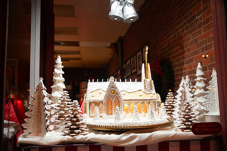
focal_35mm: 32
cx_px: 114
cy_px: 76
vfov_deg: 41.1
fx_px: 202
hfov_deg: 58.7
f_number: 2.8
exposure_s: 1/125
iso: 1000
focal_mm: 32
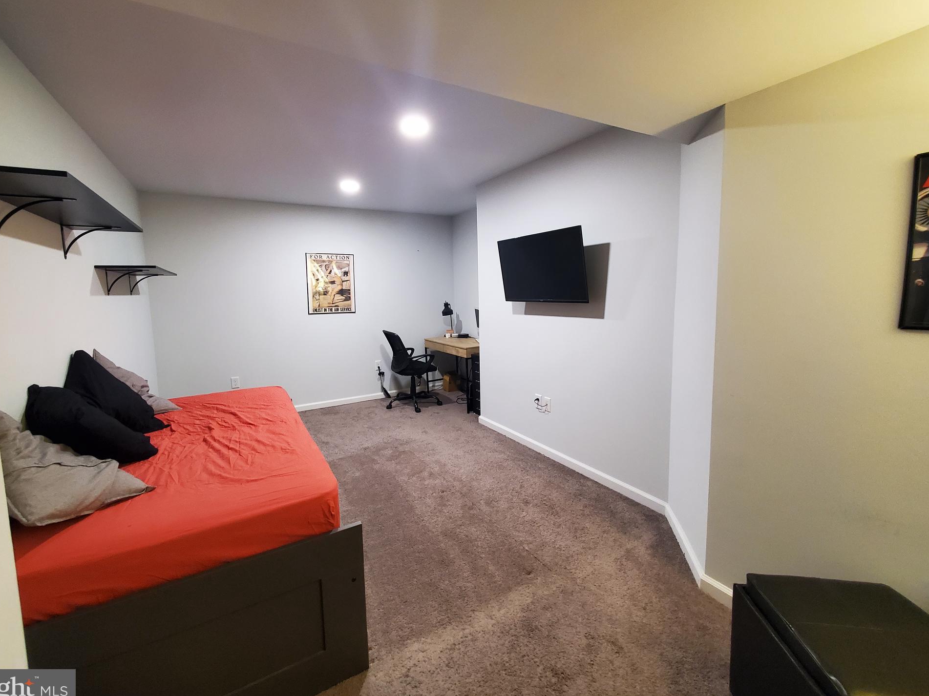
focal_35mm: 14
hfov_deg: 102.1
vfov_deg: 85.6
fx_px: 376
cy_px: 334
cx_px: 454
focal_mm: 1.8
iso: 500
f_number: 2.2
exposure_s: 1/30
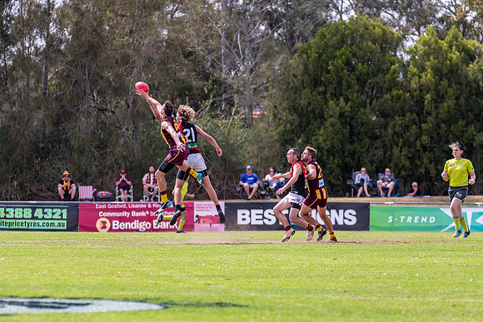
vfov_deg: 4.5
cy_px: 161
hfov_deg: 6.7
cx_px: 242
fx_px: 4109
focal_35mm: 306
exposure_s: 1/1600
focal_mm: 300
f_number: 6.3
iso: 800
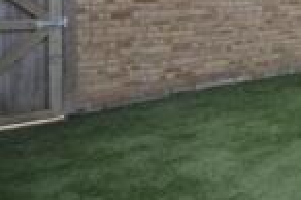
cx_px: 423
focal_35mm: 49
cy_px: -9
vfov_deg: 25.8
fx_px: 409
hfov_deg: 29.4
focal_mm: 10
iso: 200
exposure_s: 1/200
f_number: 7.1
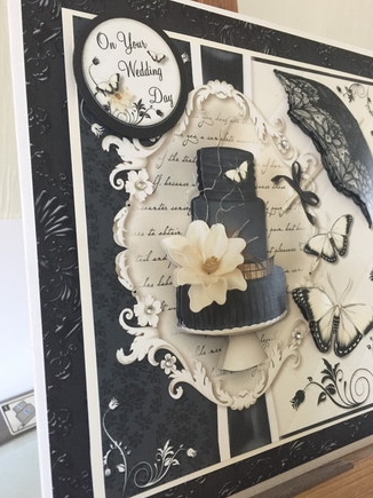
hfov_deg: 46.8
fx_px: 431
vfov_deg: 60.0
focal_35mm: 30
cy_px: 248
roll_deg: -3.1
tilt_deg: -7.8
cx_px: 189
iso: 160
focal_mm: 4.15
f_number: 2.2
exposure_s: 1/33
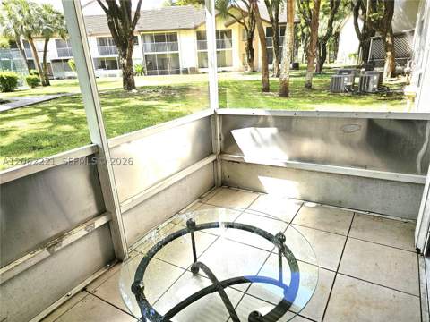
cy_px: 161
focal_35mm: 23
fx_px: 286
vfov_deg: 58.9
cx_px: 215
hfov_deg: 73.9
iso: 20
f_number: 1.7
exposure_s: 1/180
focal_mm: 6.3
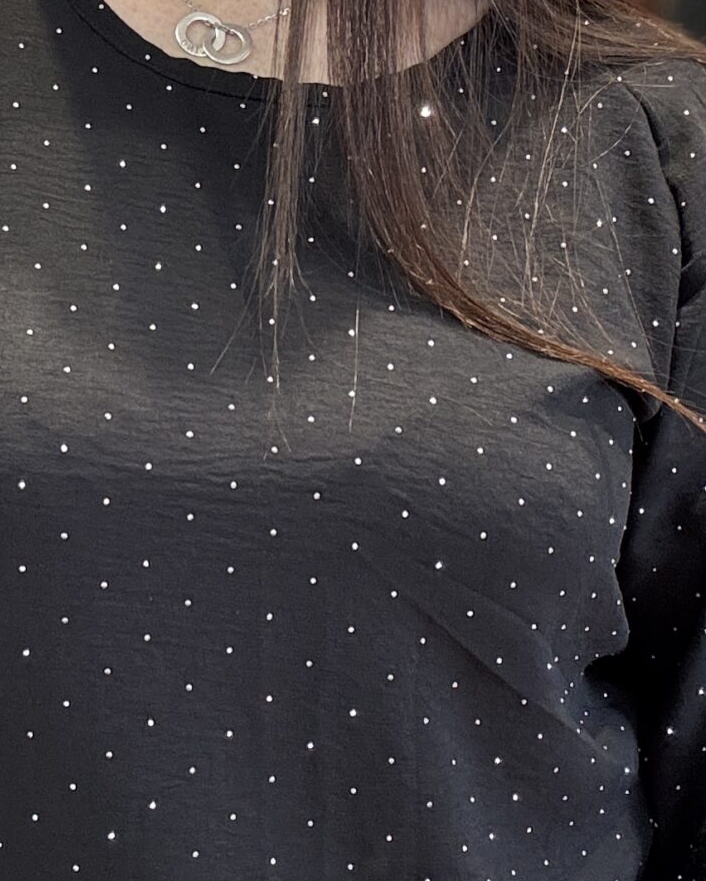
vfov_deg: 22.5
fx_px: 2219
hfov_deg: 18.0
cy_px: 412
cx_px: 177
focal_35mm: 85
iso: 125
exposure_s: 1/50
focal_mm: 2.69
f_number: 1.9
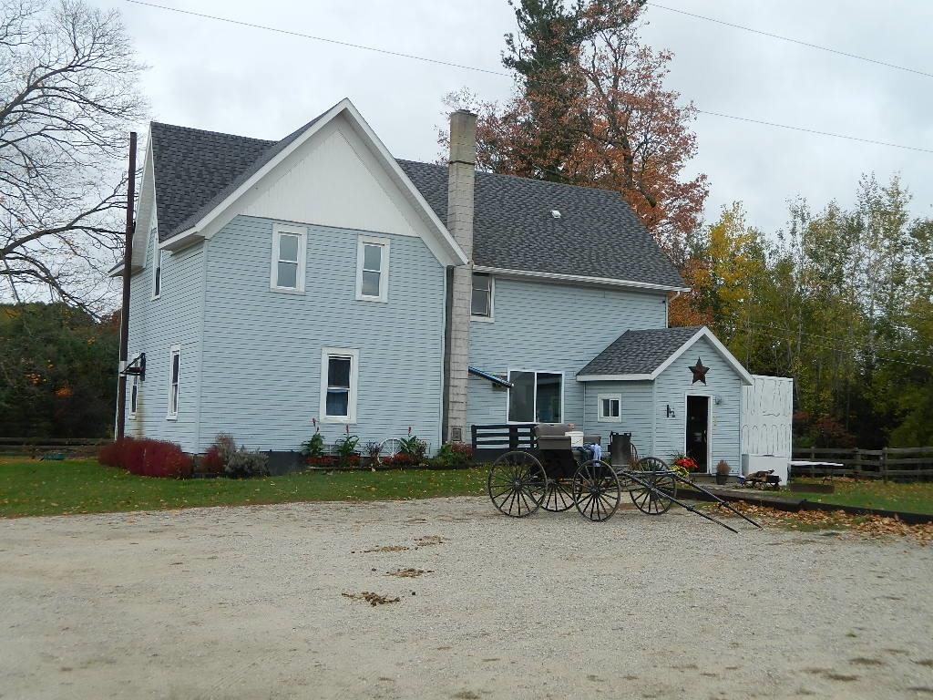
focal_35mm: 41
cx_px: 466
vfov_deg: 35.1
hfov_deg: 45.8
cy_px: 350
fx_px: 1105
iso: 80
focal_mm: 7.3
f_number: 3.5
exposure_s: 1/320
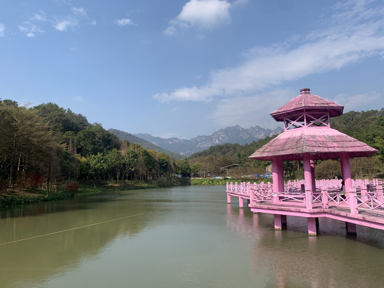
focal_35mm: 26
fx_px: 288
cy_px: 144
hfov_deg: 67.3
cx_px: 192
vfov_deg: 53.1
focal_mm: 4.25
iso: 25
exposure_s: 1/2114
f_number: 1.8
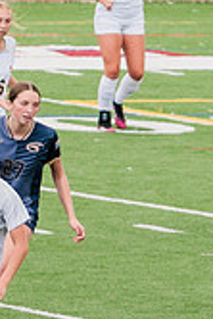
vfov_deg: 1.9
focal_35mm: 1063
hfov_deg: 1.3
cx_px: -24
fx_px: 9414
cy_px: 319
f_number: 5.6
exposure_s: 1/1600
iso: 1000
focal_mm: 200
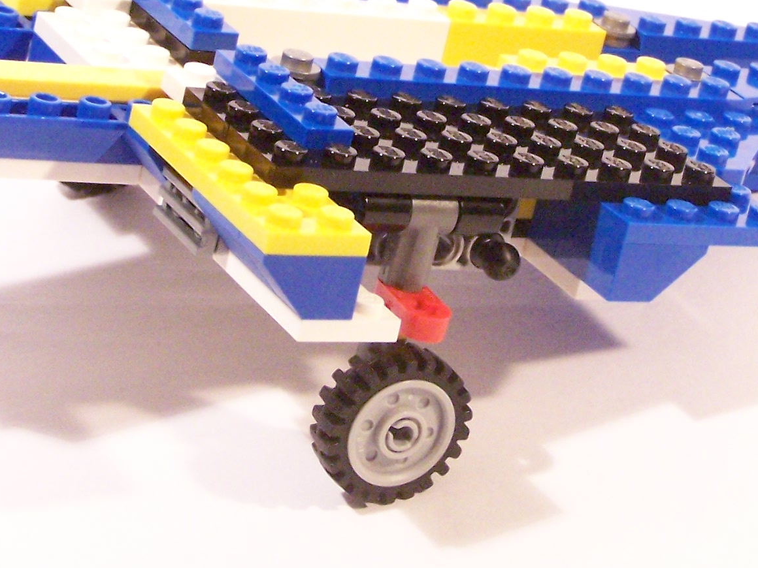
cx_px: 430
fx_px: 2869
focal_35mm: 131
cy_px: 46
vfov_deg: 11.2
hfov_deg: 15.0
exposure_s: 1/20
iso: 400
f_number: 3.6
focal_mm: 9.8
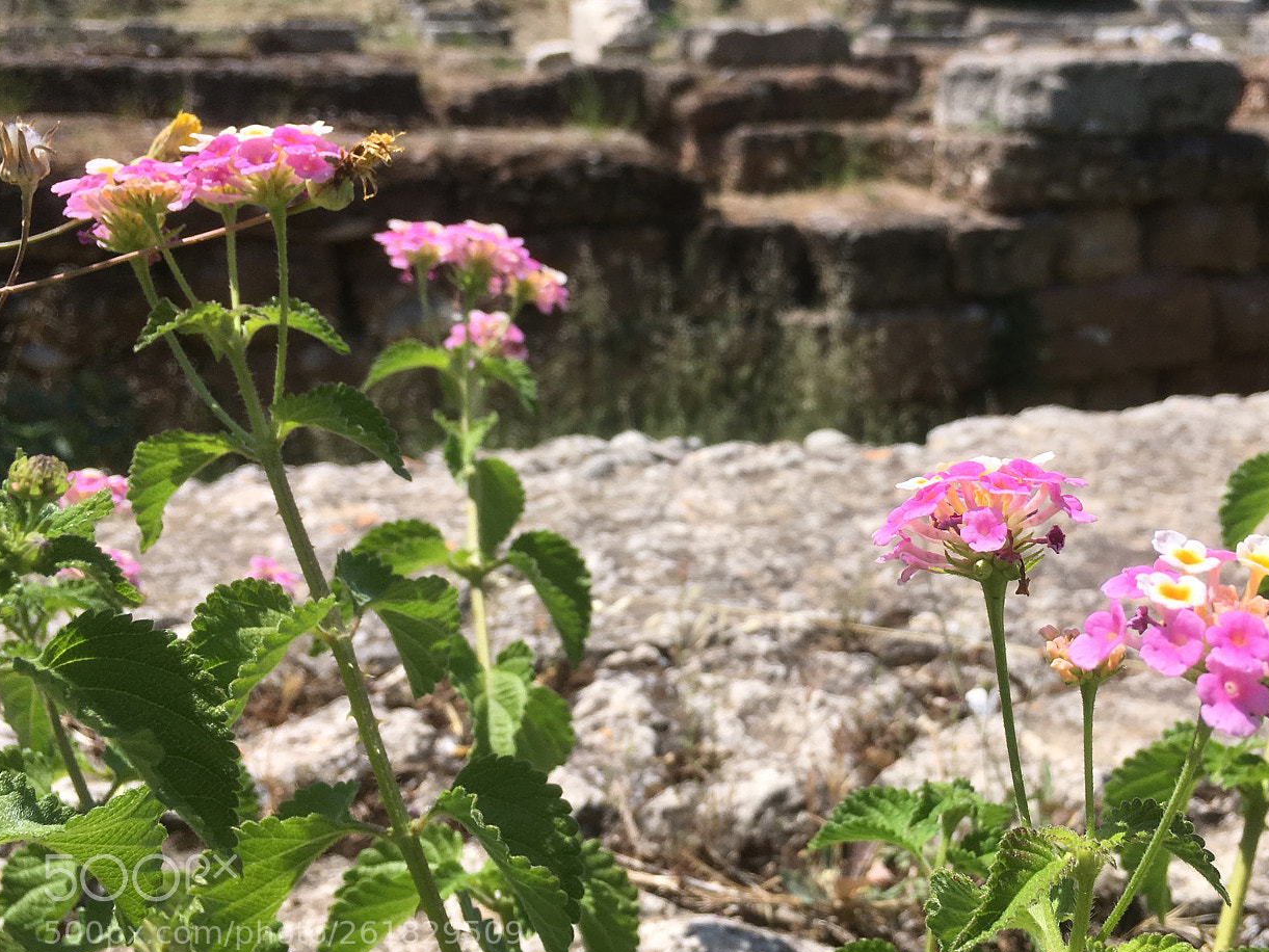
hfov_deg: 48.4
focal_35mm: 38
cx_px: 811
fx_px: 1393
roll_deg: -0.2
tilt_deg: -14.4
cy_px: 391
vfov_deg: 37.6
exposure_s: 1/2137
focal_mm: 4.15
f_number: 2.2
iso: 25
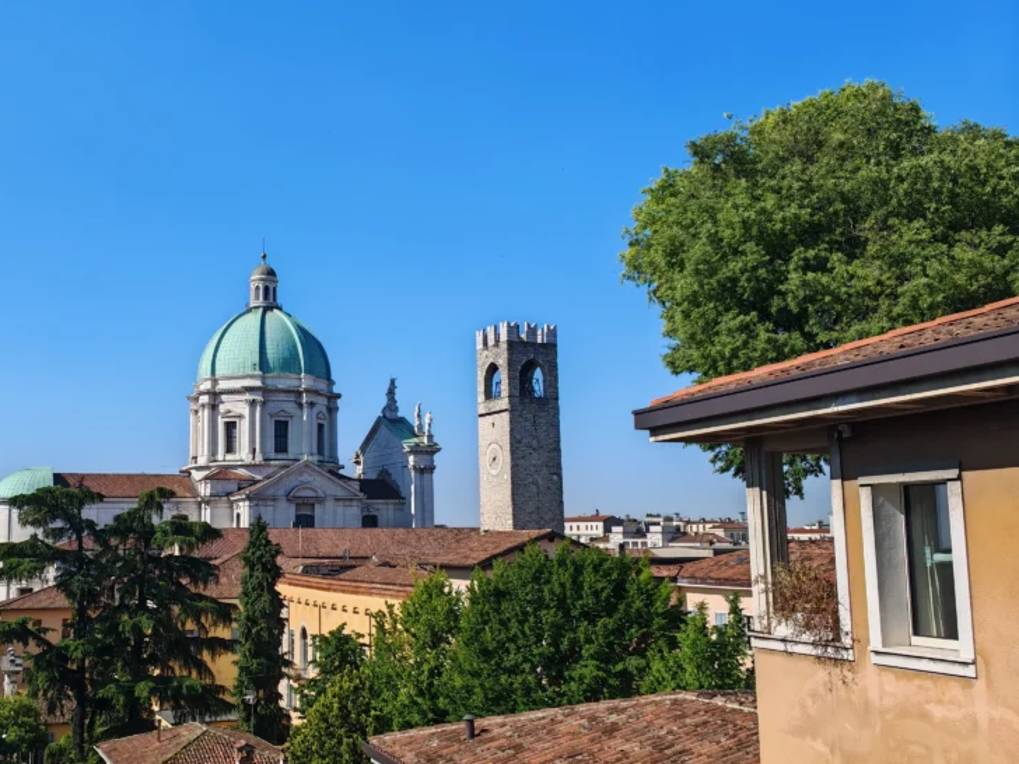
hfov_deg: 47.8
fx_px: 1119
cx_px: 307
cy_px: 392
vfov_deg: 37.7
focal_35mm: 38
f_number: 2
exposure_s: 1/1500
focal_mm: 6.83
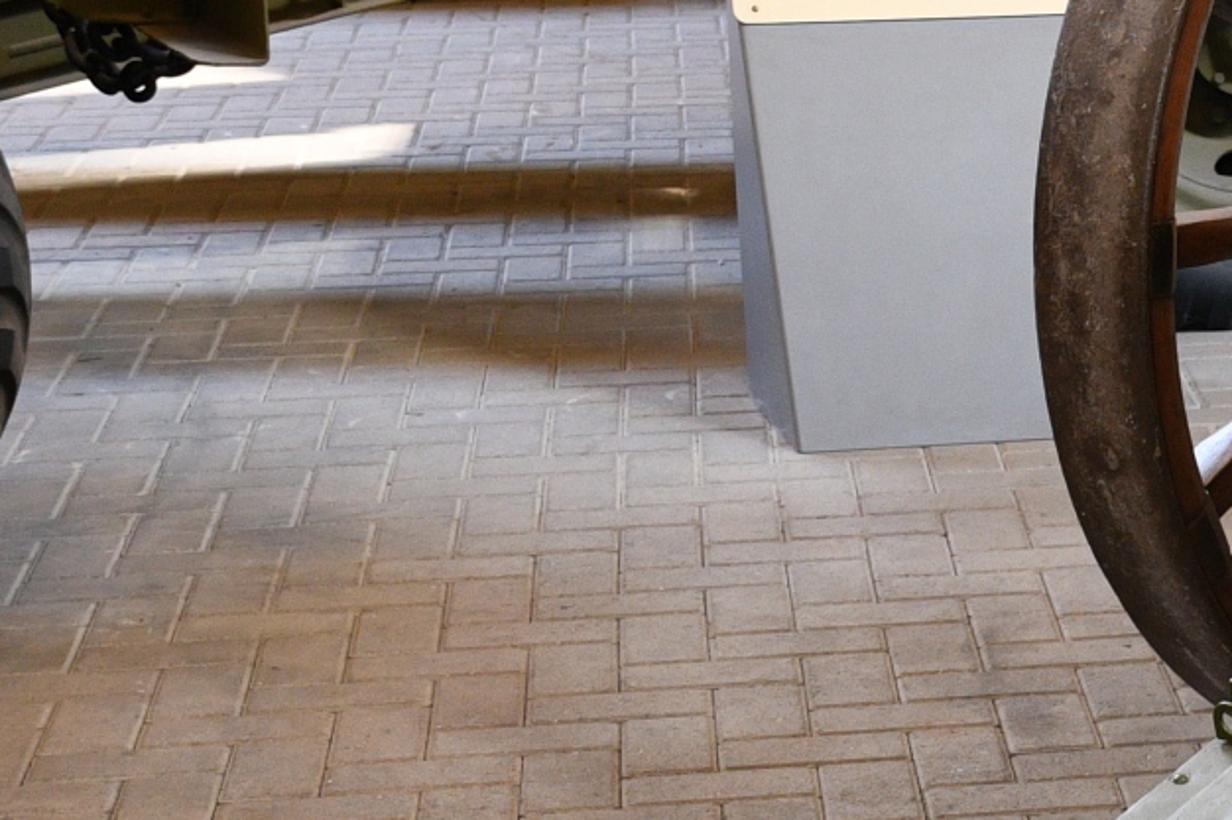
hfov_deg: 16.8
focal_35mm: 115
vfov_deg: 11.9
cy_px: 684
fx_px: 3934
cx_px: 1606
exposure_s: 1/60
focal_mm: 20
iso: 1000
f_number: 4
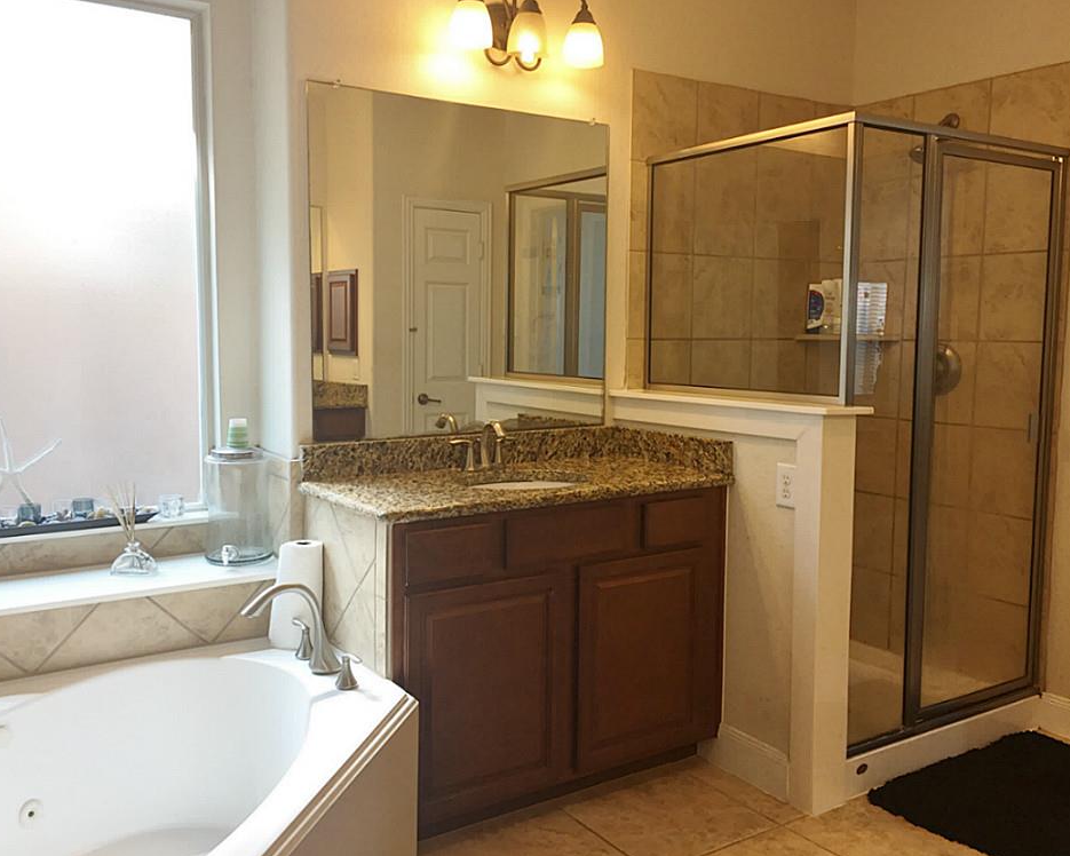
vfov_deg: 47.1
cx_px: 520
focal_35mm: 31
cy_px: 420
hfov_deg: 57.2
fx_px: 982
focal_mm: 4.15
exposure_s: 1/60
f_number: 2.2
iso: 40
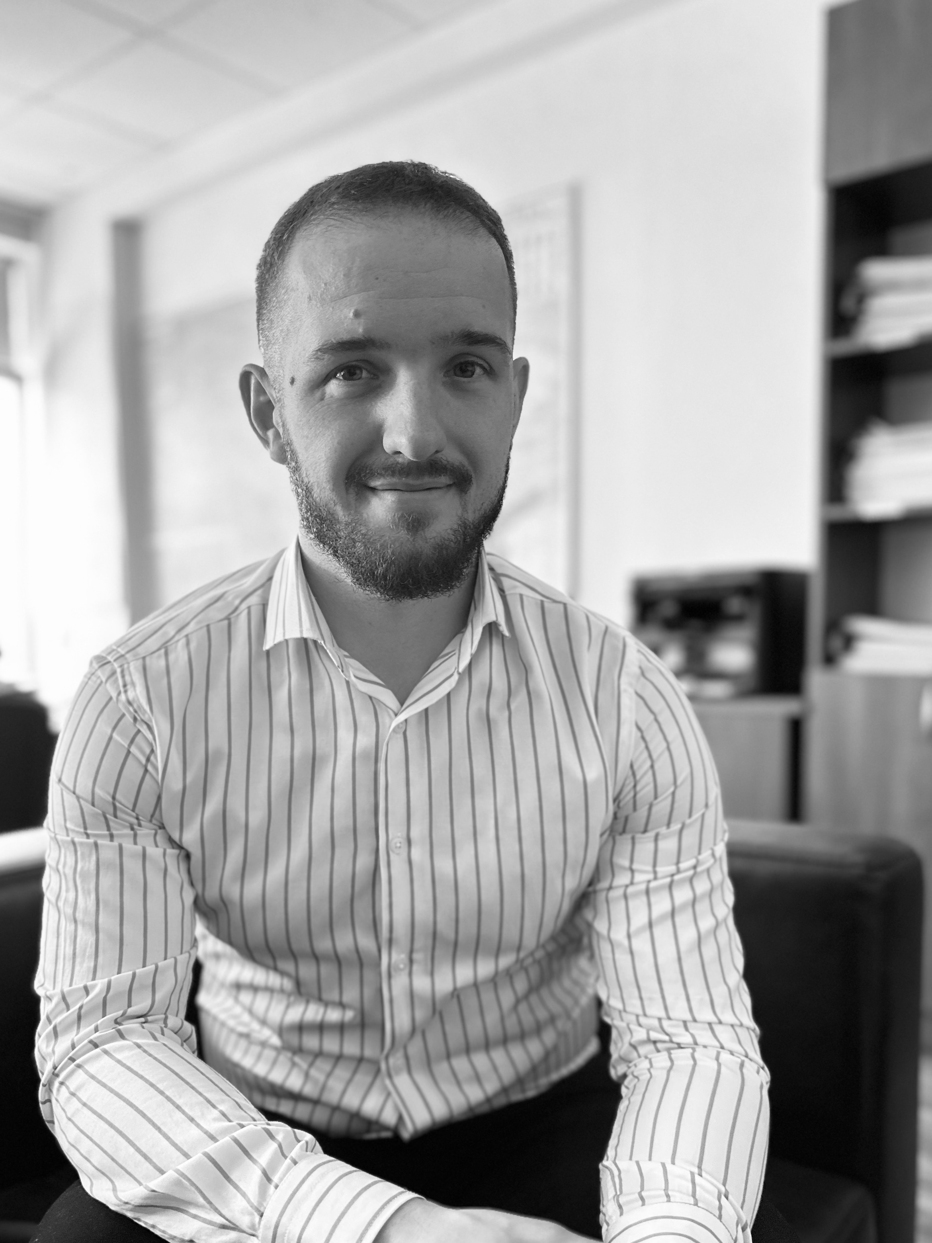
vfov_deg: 57.9
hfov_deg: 45.2
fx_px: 1113
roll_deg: +1.1
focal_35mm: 31
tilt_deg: -4.7
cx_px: 377
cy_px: 742
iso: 250
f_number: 1.78
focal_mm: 6.86
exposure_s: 1/96
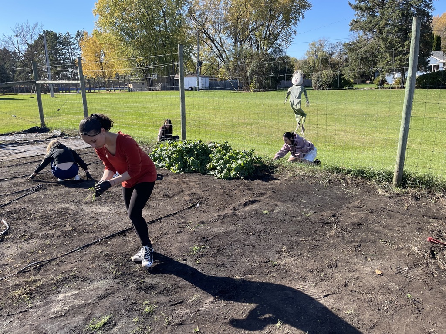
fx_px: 322
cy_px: 167
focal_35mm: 25
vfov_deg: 54.9
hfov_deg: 69.4
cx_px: 223
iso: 32
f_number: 1.6
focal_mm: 5.1
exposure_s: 1/1130
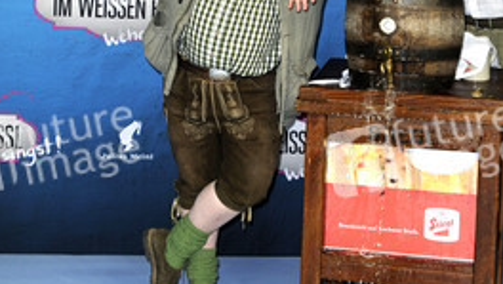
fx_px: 1482
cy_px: 57
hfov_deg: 19.3
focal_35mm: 111
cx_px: 251
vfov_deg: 10.9
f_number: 5
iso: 1000
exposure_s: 1/200
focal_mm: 70
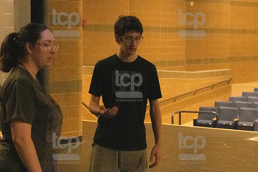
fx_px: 752
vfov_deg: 13.0
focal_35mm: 105
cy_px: 86
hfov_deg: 19.5
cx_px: 129
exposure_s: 1/400
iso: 25600
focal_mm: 70
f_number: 5.6
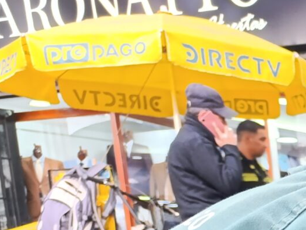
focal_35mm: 112
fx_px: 991
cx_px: 691
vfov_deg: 11.5
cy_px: 510
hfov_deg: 13.7
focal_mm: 6.14
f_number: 1.6
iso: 500
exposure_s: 1/120
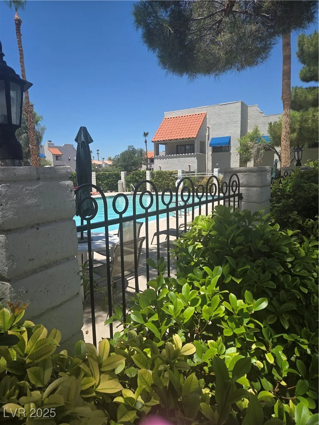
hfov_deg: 58.9
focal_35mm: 23
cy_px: 212
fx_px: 283
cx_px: 160
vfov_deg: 73.9
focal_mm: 5.4
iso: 80
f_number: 1.8
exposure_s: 1/4559
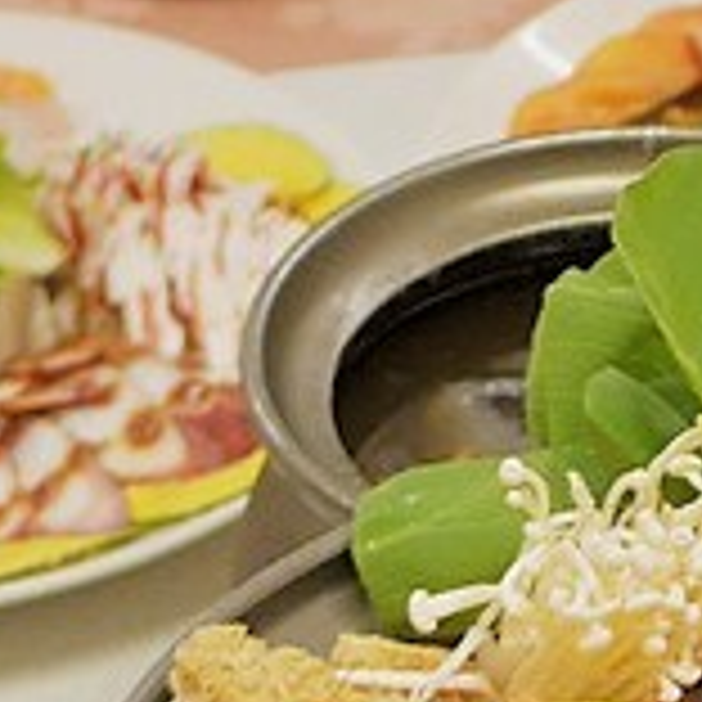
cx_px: 765
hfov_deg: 9.7
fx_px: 4084
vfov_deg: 9.0
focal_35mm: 178
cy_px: 1609
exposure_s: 1/60
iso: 250
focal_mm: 15
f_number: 1.7
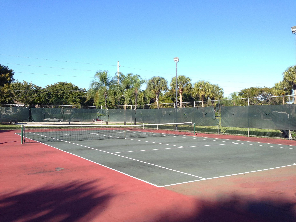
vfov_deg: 42.9
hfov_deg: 55.4
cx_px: 148
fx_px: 282
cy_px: 111
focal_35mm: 33
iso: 50
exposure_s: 1/733
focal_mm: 4.12
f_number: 2.4
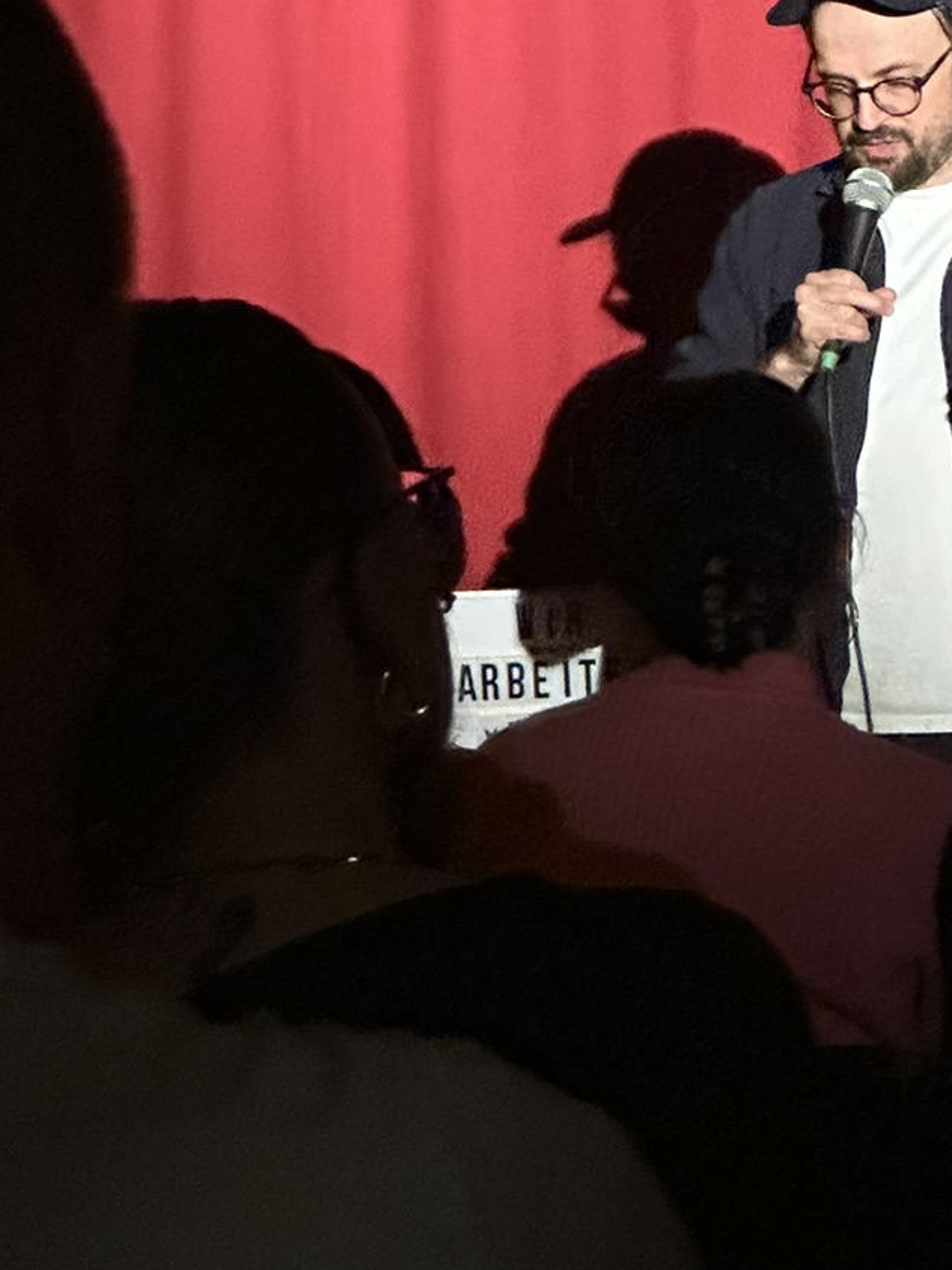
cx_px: 812
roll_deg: +0.2
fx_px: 6859
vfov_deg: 10.5
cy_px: 179
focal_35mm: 187
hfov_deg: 7.9
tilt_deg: +3.3
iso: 1250
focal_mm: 9
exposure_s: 1/34
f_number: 2.8
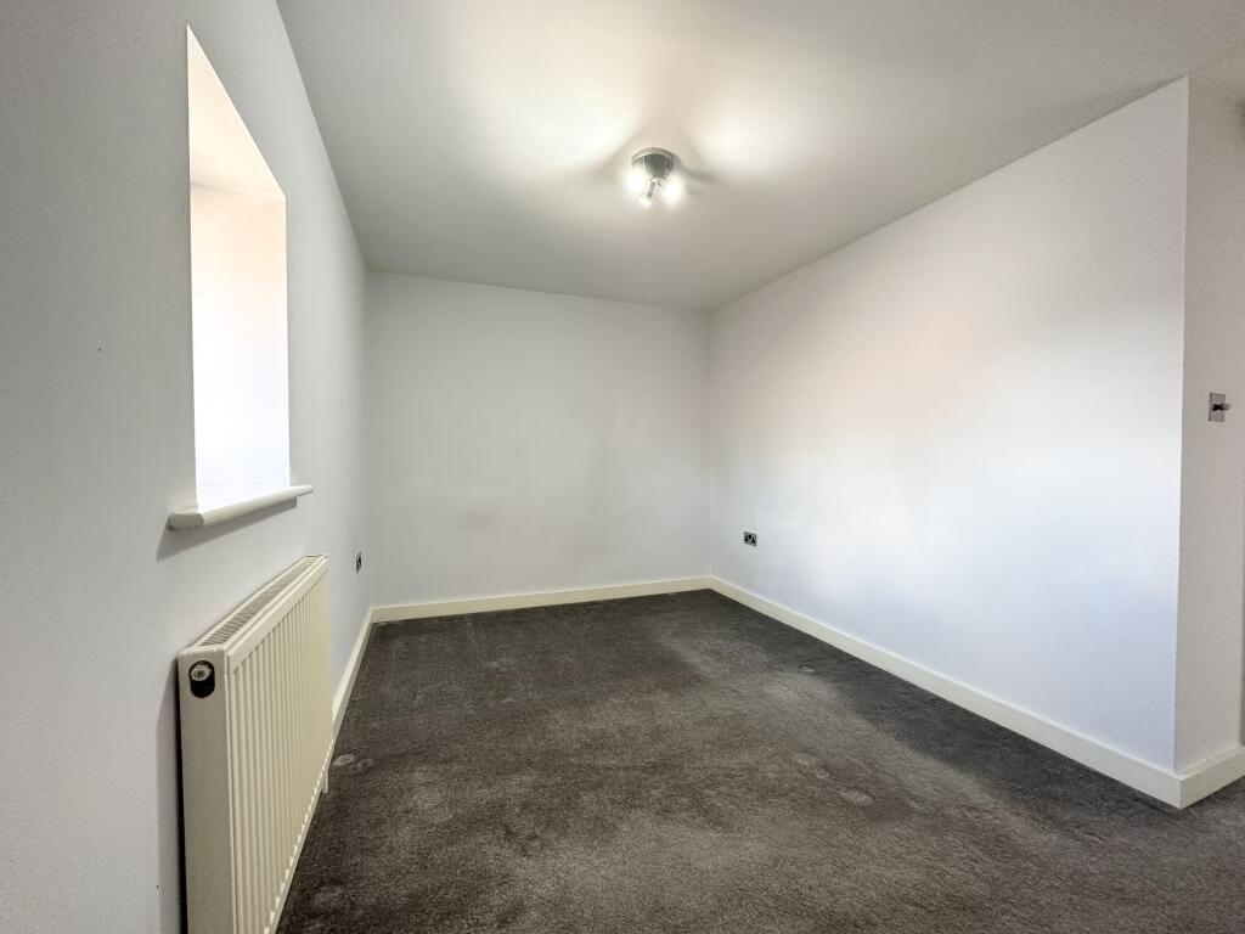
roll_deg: -0.2
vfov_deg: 85.7
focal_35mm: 14
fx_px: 504
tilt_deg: -1.7
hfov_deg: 102.1
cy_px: 467
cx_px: 622
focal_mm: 2.22
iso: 160
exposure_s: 1/50
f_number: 2.2
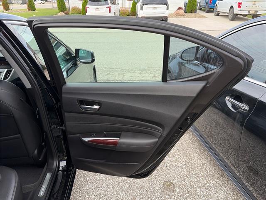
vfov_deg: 53.1
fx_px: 200
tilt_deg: -24.9
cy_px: 100
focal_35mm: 26
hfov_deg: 67.3
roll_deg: -0.8
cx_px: 133
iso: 50
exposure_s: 1/352
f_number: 1.6
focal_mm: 5.96
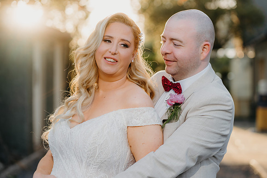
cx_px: 142
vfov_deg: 15.1
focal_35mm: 91
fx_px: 672
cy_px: 94
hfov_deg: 22.5
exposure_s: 1/320
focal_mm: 85
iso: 100
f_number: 2.8
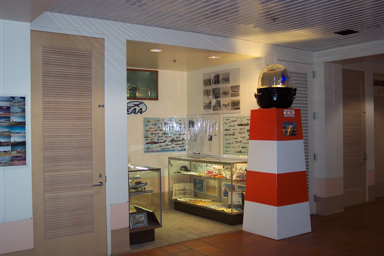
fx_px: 405
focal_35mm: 38
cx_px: 192
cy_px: 128
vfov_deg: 35.1
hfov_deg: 50.7
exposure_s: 1/30
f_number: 2.8
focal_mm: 8
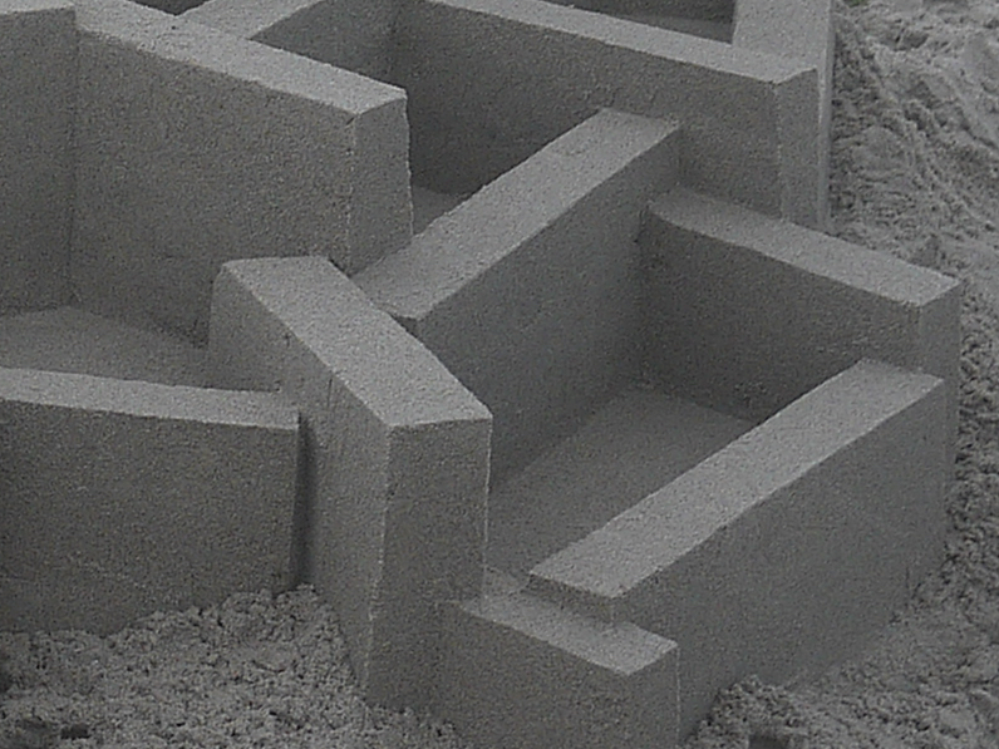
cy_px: -348
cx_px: -621
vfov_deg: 7.3
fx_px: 5801
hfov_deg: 9.5
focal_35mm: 201
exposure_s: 1/640
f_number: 4.5
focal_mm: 20
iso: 100
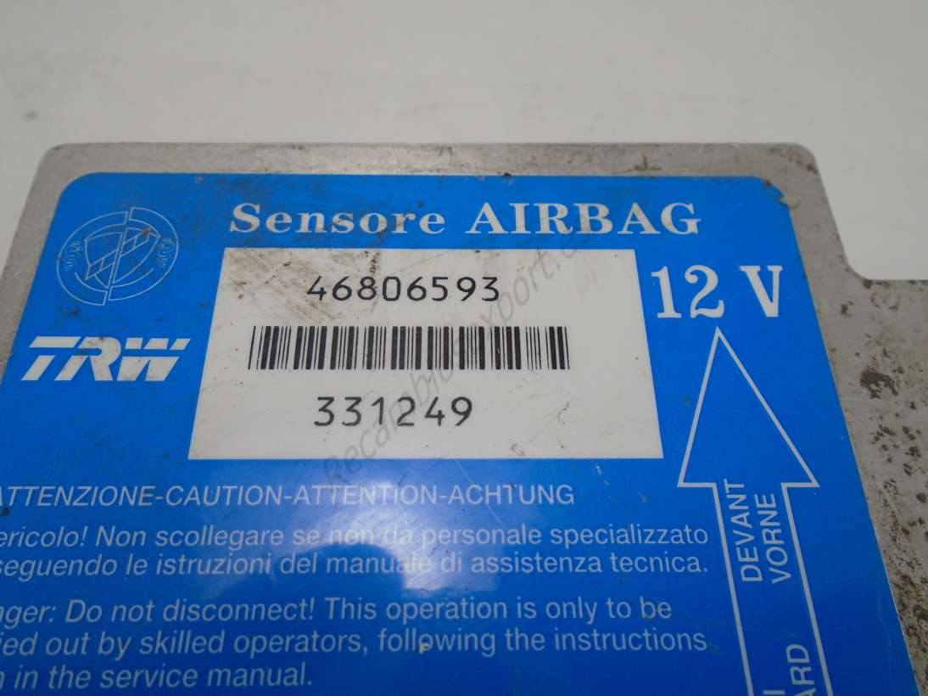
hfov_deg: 67.3
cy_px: 348
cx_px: 464
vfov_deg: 53.0
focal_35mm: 26
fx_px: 697
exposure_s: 1/160
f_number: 3.2
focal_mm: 4.6
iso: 100
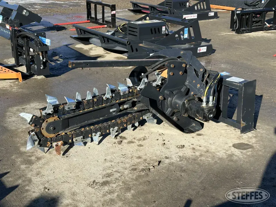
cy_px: 104
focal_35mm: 48
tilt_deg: -20.6
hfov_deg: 39.7
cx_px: 138
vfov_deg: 30.3
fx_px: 383
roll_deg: -0.7
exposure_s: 1/2160
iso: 64
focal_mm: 6.86
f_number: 1.78
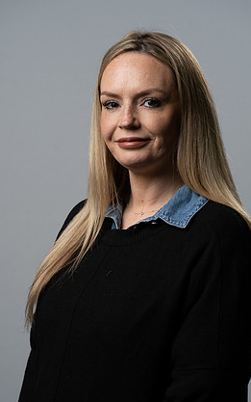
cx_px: 123
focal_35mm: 166
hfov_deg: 7.9
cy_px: 213
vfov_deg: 12.6
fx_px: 1815
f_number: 7.1
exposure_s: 1/160
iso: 160
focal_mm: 151
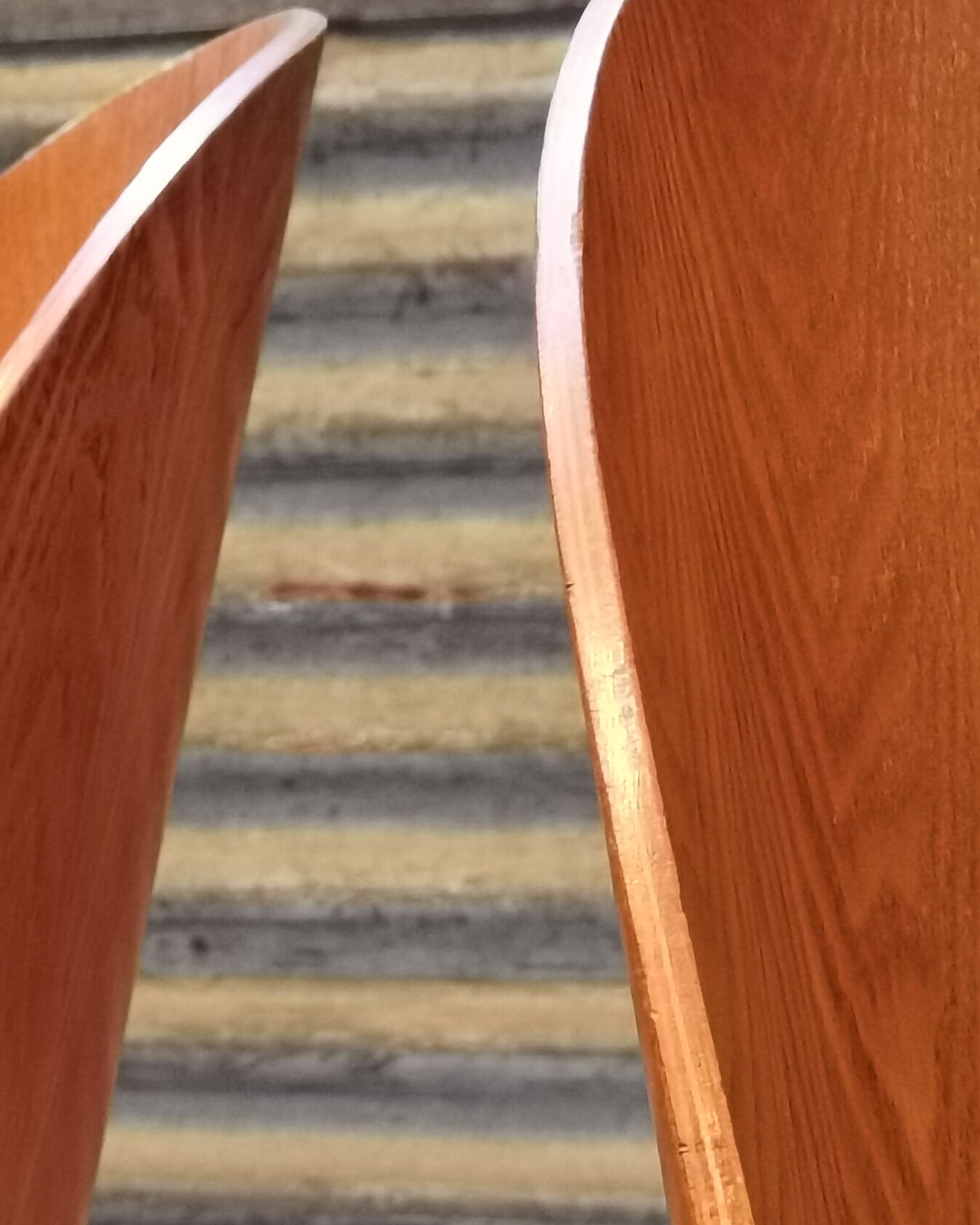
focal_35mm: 119
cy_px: 820
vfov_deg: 16.1
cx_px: 285
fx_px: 4314
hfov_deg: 12.9
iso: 640
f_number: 1.9
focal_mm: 6.71
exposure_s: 1/33.3
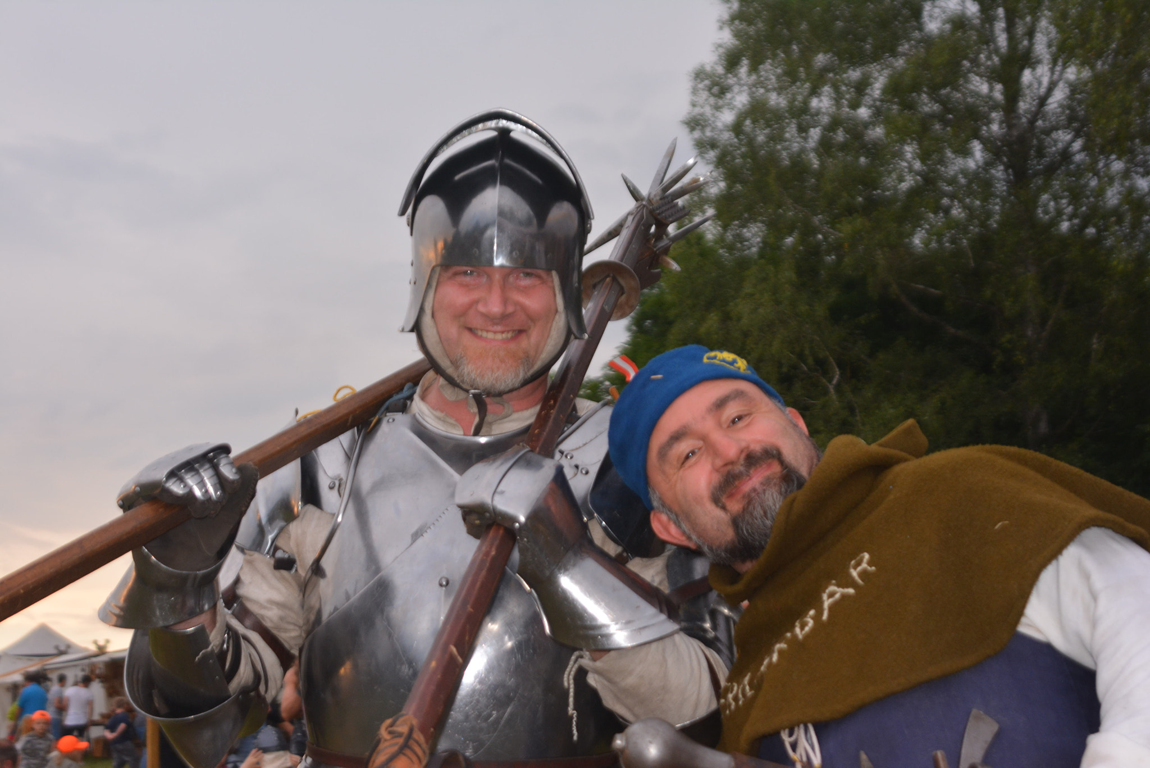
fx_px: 2013
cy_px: 384
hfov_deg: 31.9
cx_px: 575
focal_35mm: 63
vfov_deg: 21.6
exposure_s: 1/100
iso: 400
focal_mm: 42
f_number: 4
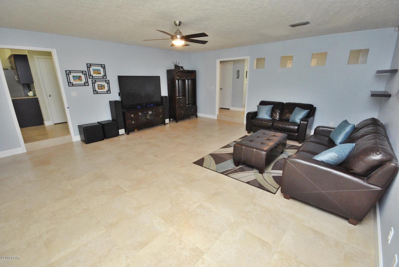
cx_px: 200
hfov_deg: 100.3
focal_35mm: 15
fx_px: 166
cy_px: 134
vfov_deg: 77.5
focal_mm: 10
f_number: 11
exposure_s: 1/10
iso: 800
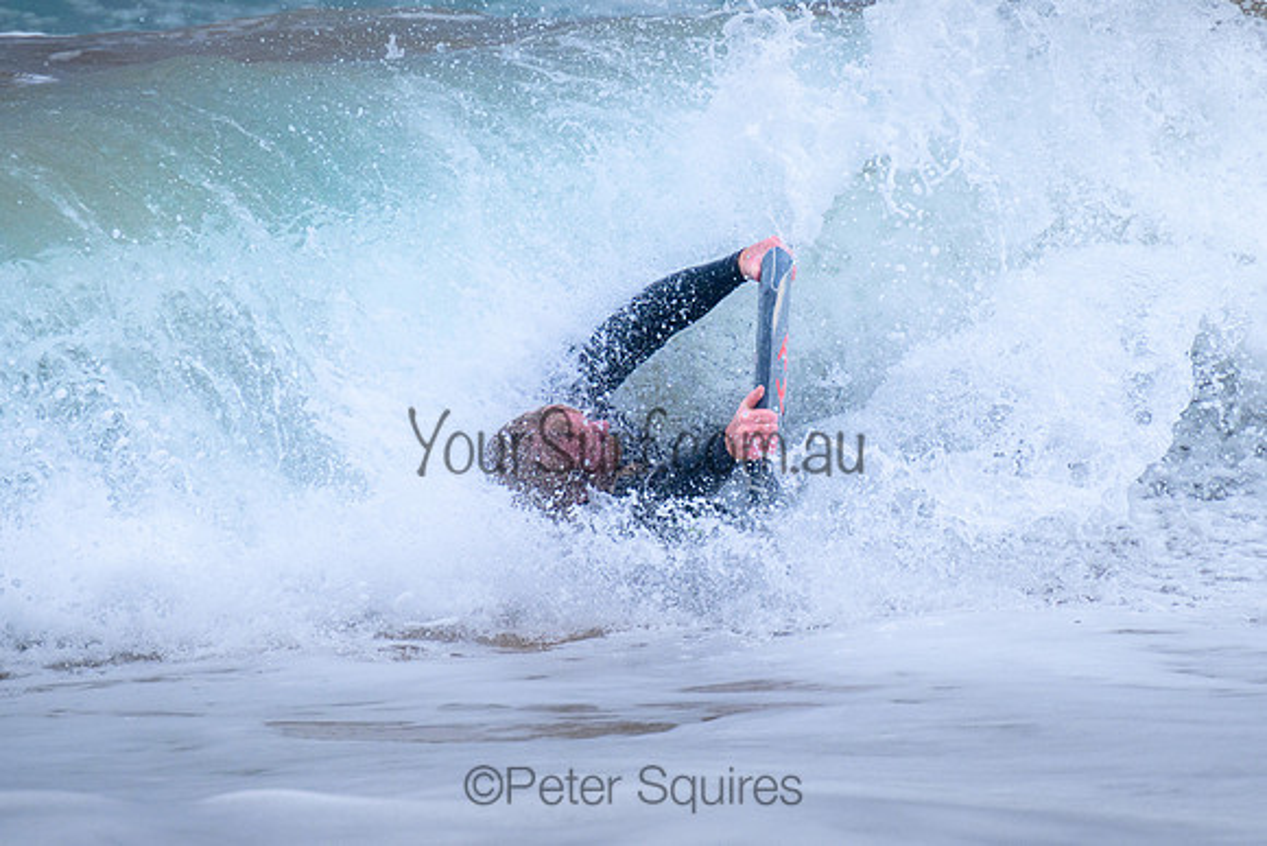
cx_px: 836
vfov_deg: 2.5
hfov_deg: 3.7
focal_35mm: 550
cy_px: 323
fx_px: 19366
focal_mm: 400
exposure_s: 1/2000
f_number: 5.6
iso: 640
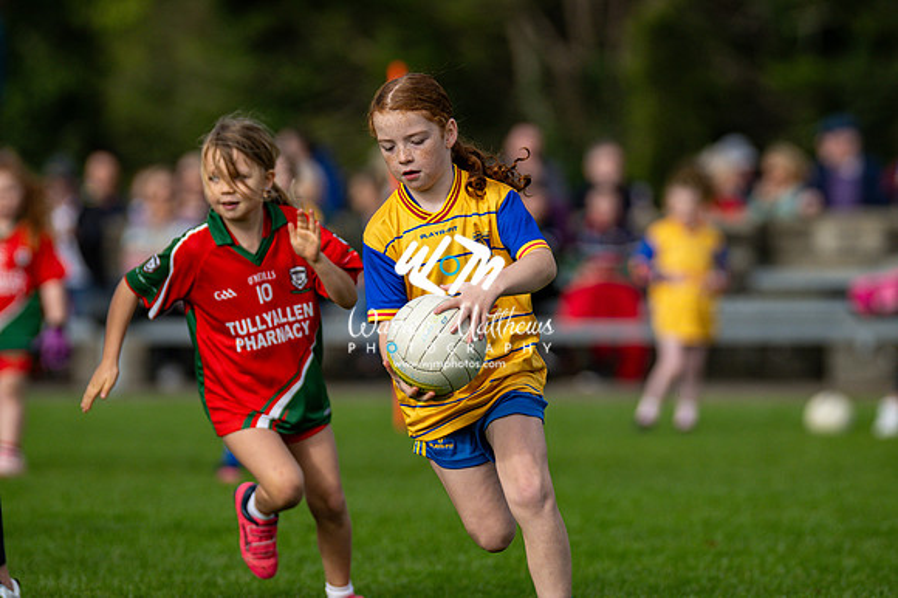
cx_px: 449
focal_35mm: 360
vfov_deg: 3.8
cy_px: 299
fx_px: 8975
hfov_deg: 5.7
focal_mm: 240
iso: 280
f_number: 2.8
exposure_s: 1/5000
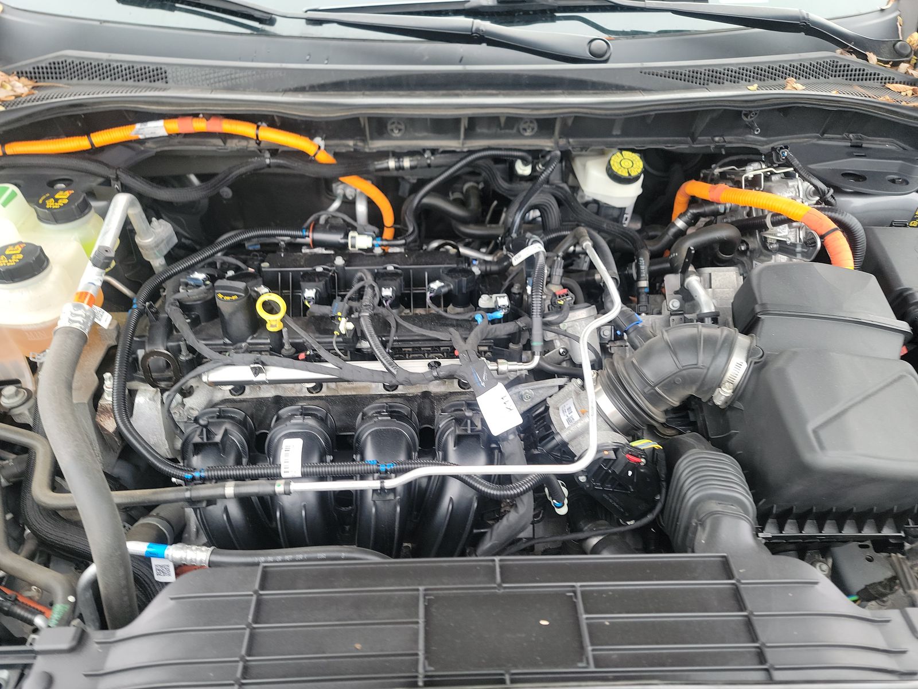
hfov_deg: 71.6
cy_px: 344
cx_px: 459
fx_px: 636
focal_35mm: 24
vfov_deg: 56.8
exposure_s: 1/59
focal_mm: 6.7
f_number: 1.8
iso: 90
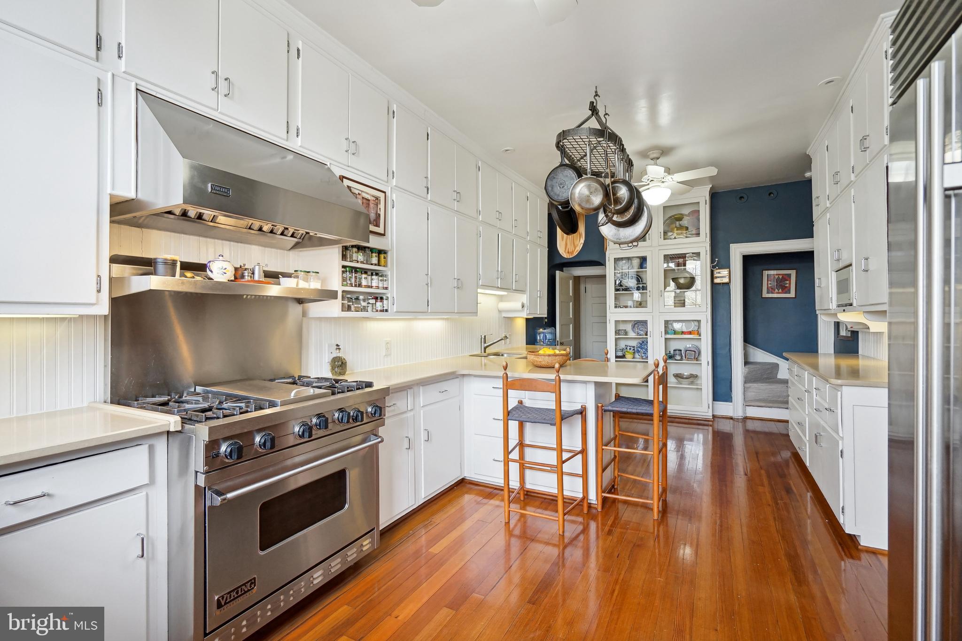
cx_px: 481
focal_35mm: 16
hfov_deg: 96.7
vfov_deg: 73.7
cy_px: 320
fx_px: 427
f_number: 4.5
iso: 800
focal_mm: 16
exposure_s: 1/320
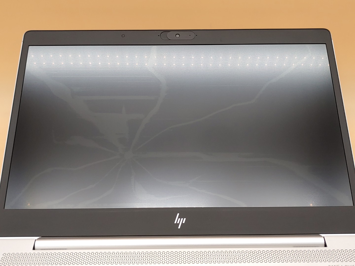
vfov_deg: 32.9
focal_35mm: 44
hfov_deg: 42.9
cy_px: 133
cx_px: 178
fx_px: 451
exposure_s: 1/94
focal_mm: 4.36
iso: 50
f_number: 1.8
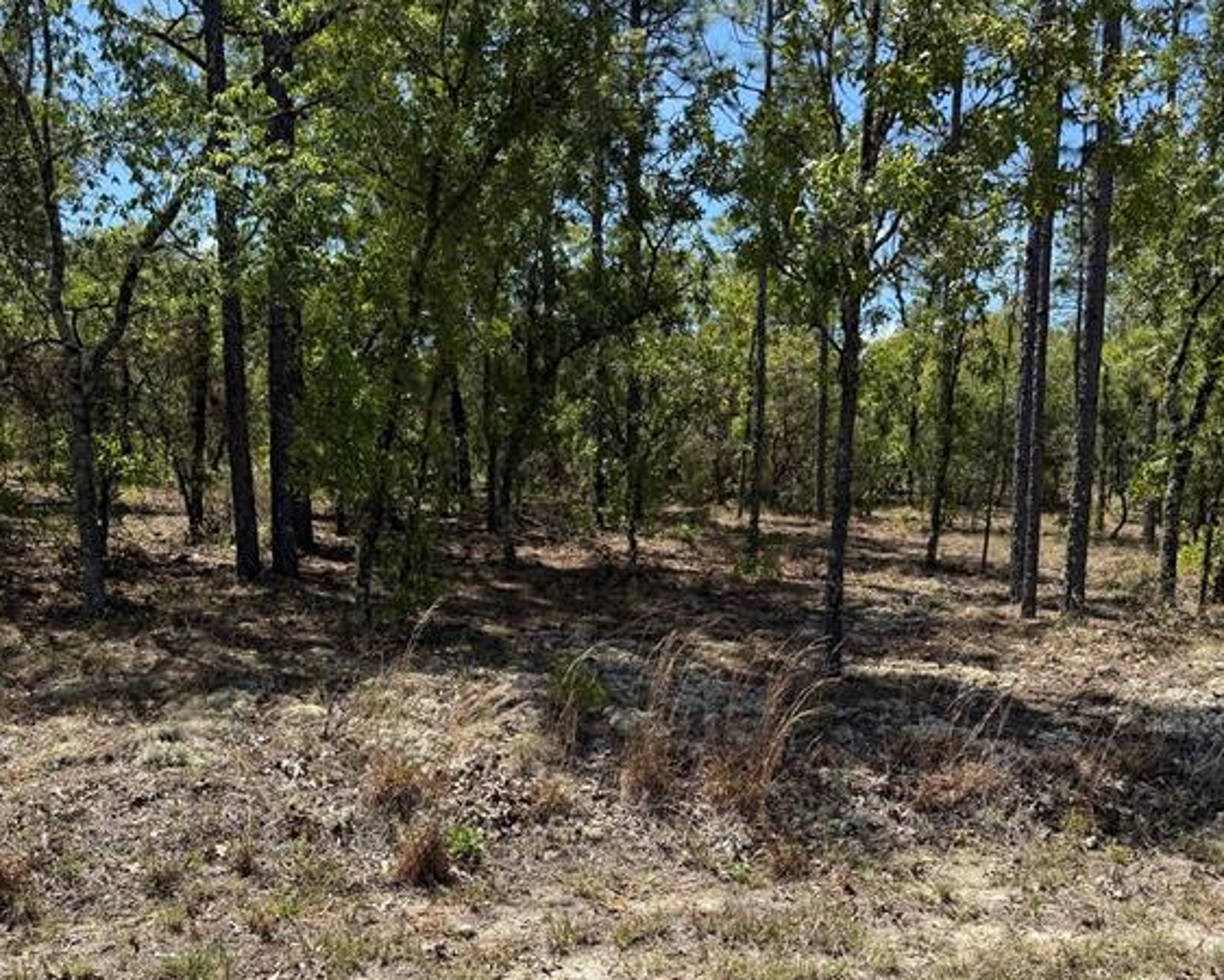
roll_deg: -0.3
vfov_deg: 44.4
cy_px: 723
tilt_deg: -7.4
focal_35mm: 32
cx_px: 616
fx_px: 1160
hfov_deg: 55.6
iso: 80
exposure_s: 1/2801
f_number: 1.78
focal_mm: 6.76
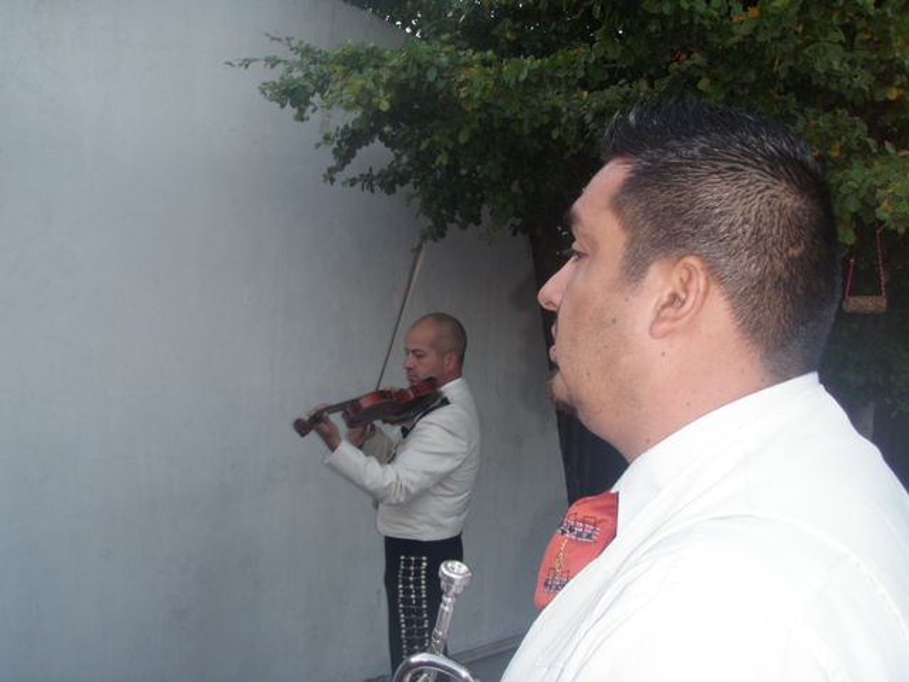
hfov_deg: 49.0
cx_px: 454
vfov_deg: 37.7
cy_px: 341
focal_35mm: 38
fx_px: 998
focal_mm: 6.7
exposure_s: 1/30
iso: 100
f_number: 3.5
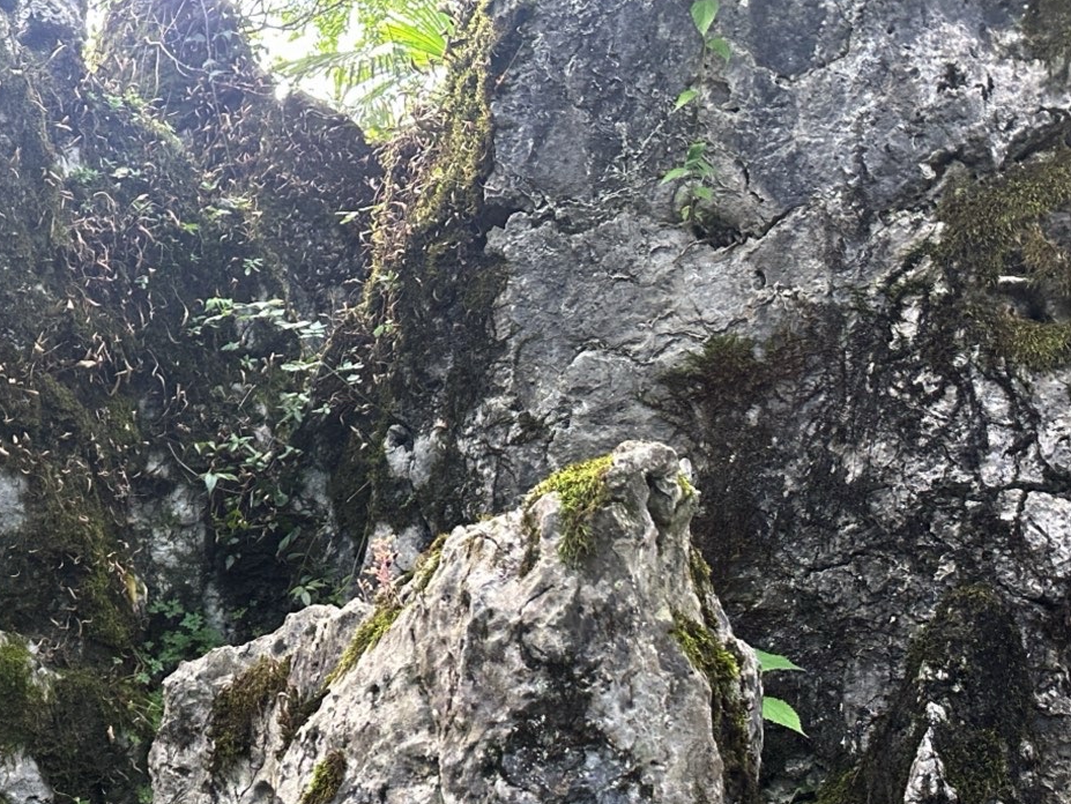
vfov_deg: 26.2
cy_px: 797
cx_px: 23
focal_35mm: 53
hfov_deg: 33.4
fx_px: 1640
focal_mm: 6.86
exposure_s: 1/121
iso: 160
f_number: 1.78
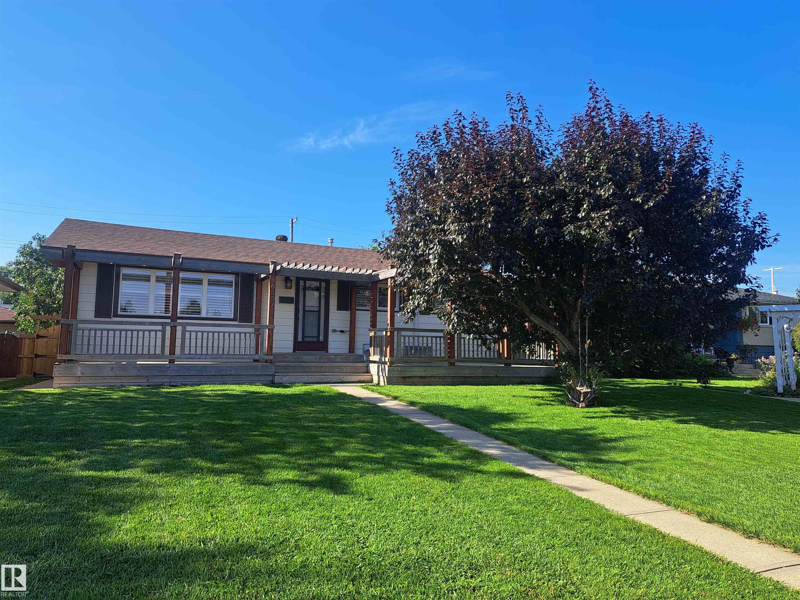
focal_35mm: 24
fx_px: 555
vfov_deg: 56.8
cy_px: 300
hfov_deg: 71.6
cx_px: 400
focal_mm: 5.23
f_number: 1.8
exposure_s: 1/656
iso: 50
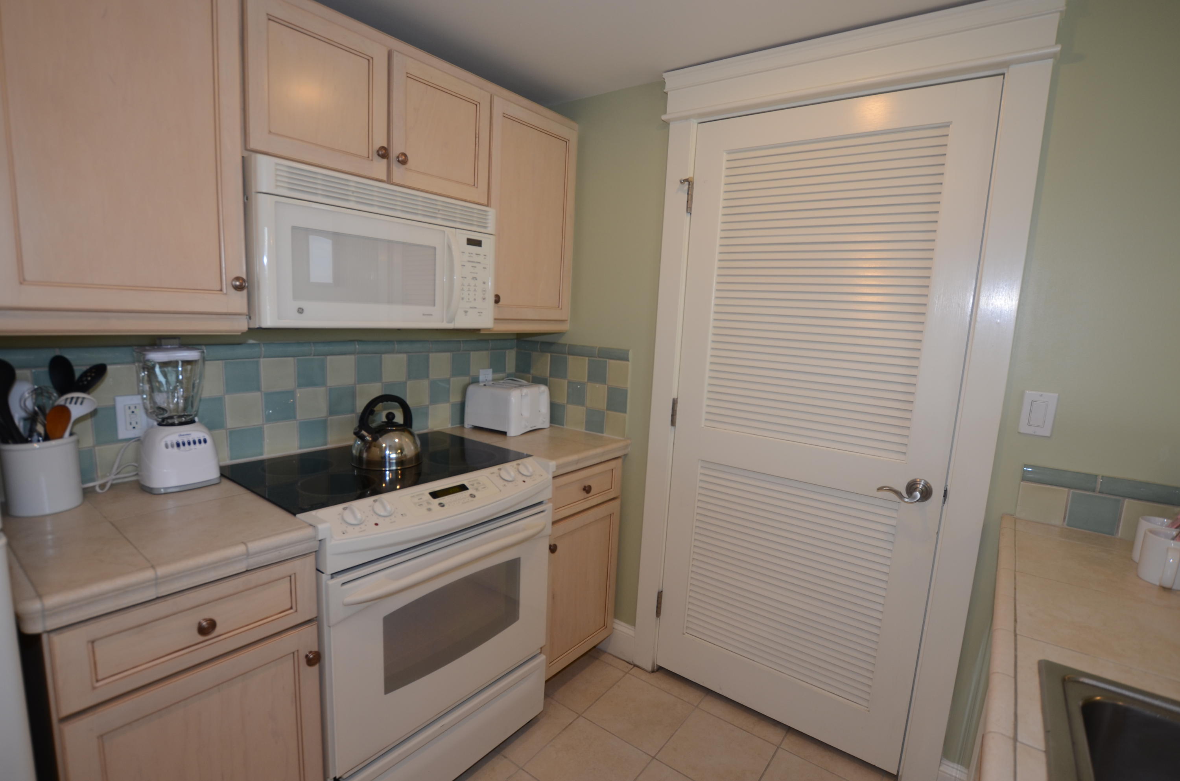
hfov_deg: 92.6
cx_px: 590
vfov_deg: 69.4
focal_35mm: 17
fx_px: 564
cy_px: 390
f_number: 4.5
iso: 200
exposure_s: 1/60
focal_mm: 11.5
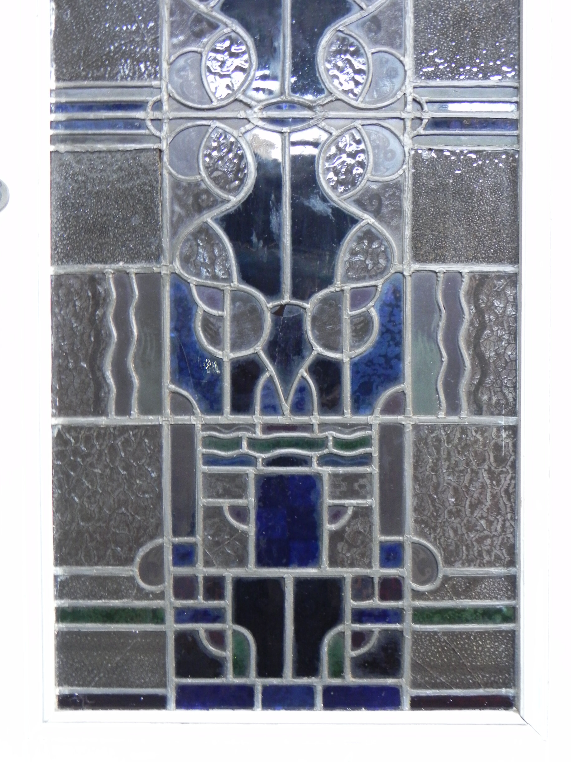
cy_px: 381
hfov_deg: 42.9
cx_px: 286
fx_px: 726
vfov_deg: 55.4
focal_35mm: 33
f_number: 2.8
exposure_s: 1/8.1
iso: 400
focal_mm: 5.9
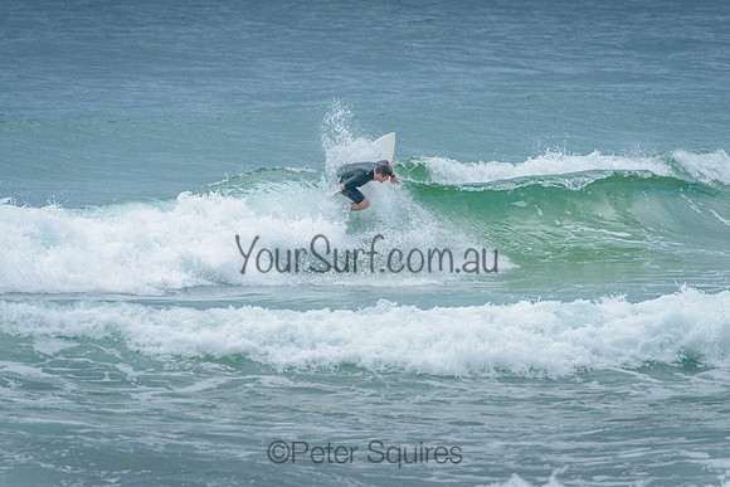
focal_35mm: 490
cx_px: 369
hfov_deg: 4.2
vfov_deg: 2.8
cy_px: 204
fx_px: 9941
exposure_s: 1/1600
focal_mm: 400
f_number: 7.1
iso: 500
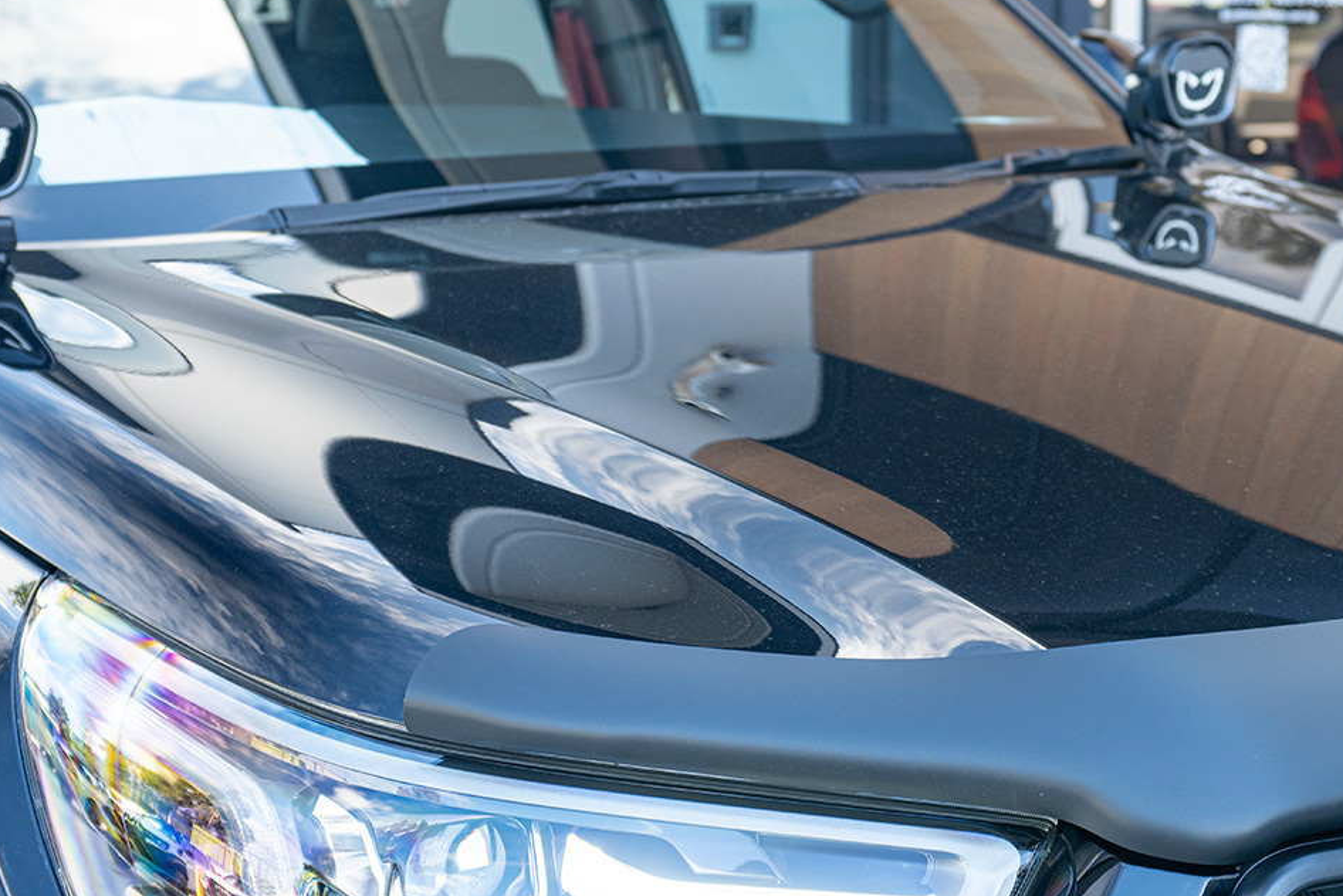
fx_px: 2201
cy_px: 365
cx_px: 863
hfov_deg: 33.7
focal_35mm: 59
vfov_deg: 23.0
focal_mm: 31
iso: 250
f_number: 4
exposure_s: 1/60
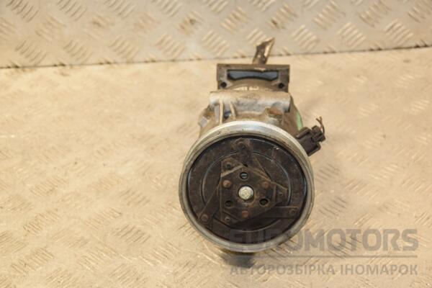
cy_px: 144
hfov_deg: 27.0
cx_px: 216
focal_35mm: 75
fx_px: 900
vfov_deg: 18.2
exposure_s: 1/160
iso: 800
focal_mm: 50
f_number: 5
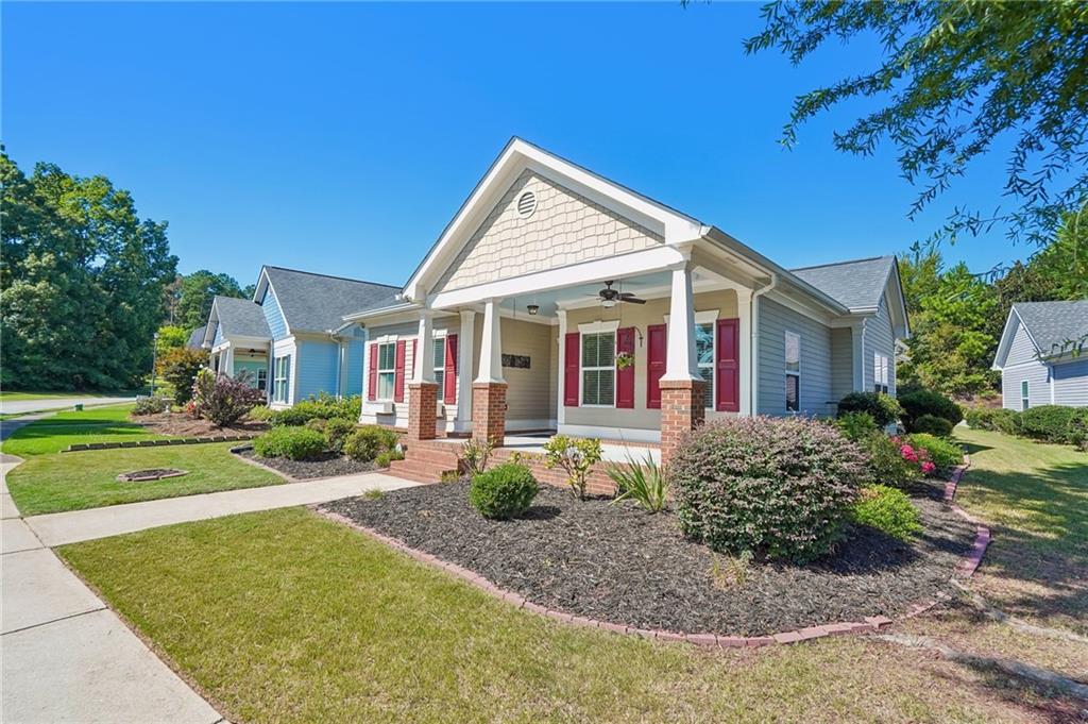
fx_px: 483
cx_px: 544
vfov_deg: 73.7
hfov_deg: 96.8
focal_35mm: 16
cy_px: 362
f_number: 6.3
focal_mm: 16
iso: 320
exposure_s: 1/500
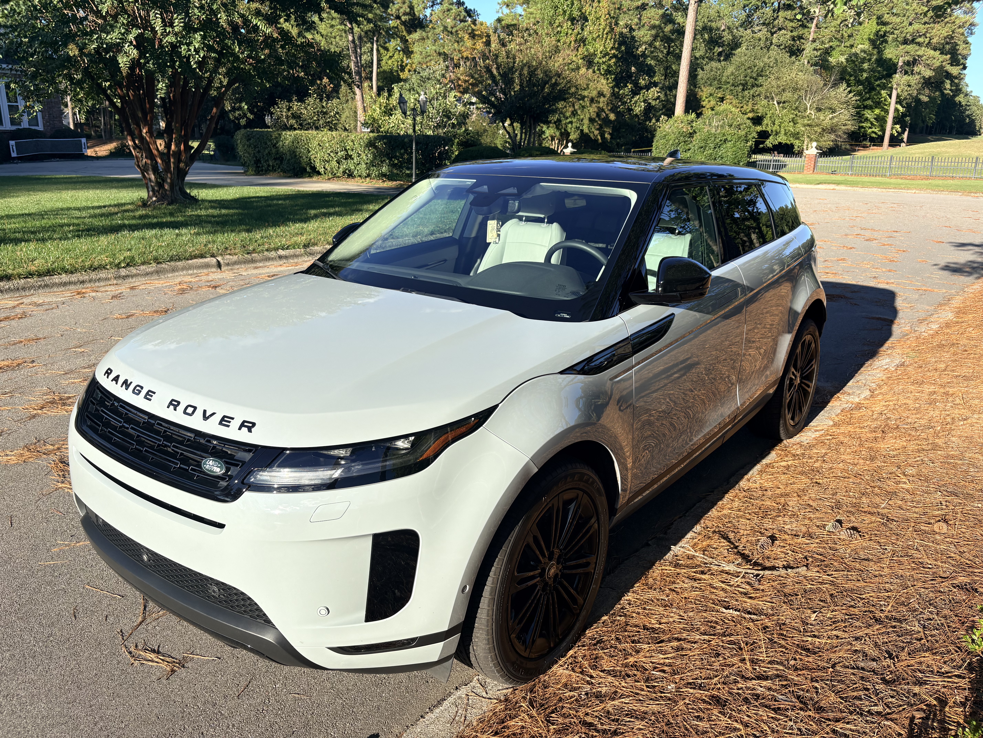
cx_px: 492
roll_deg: -1.4
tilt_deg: -17.0
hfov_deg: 67.3
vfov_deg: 53.1
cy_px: 369
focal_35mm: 26
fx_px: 738
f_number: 1.6
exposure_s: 1/1953
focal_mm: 5.96
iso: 50
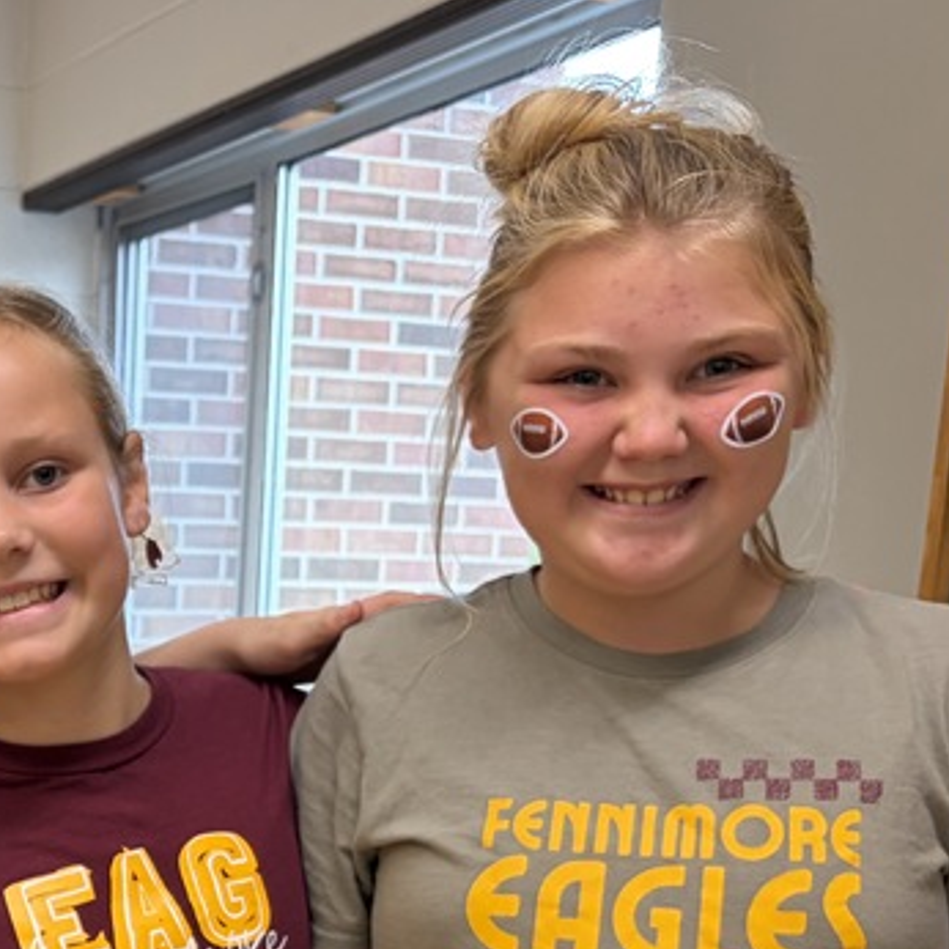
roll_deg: -1.1
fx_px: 2109
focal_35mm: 68
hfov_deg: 23.6
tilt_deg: -10.7
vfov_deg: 23.9
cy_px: 1007
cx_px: -126
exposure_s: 1/60
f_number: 1.6
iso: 125
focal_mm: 5.96
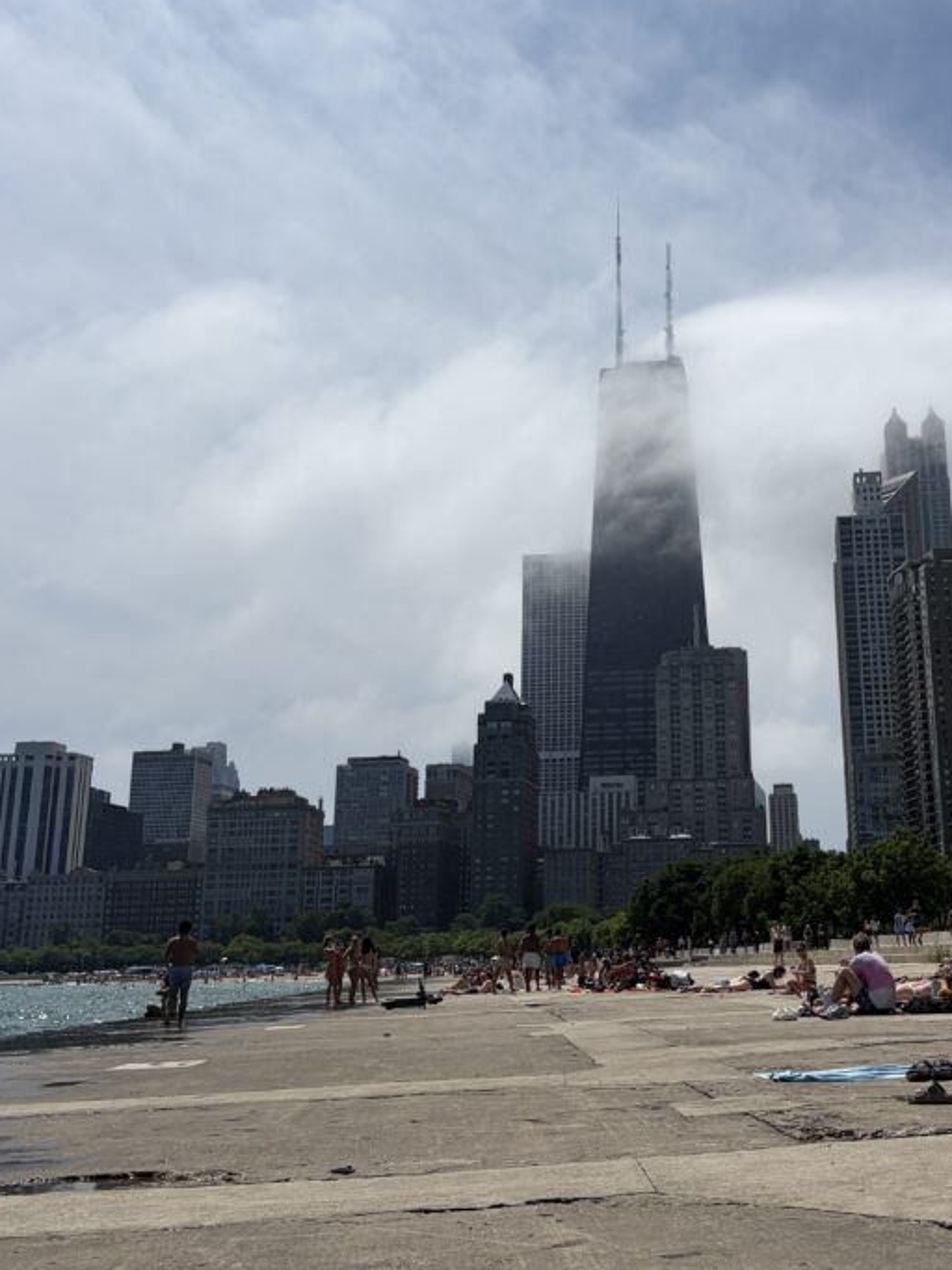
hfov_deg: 36.3
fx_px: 1431
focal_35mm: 39
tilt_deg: +16.7
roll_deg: +0.8
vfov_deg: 47.8
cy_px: 560
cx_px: 666
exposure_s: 1/18519
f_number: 1.6
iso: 50
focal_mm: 5.96
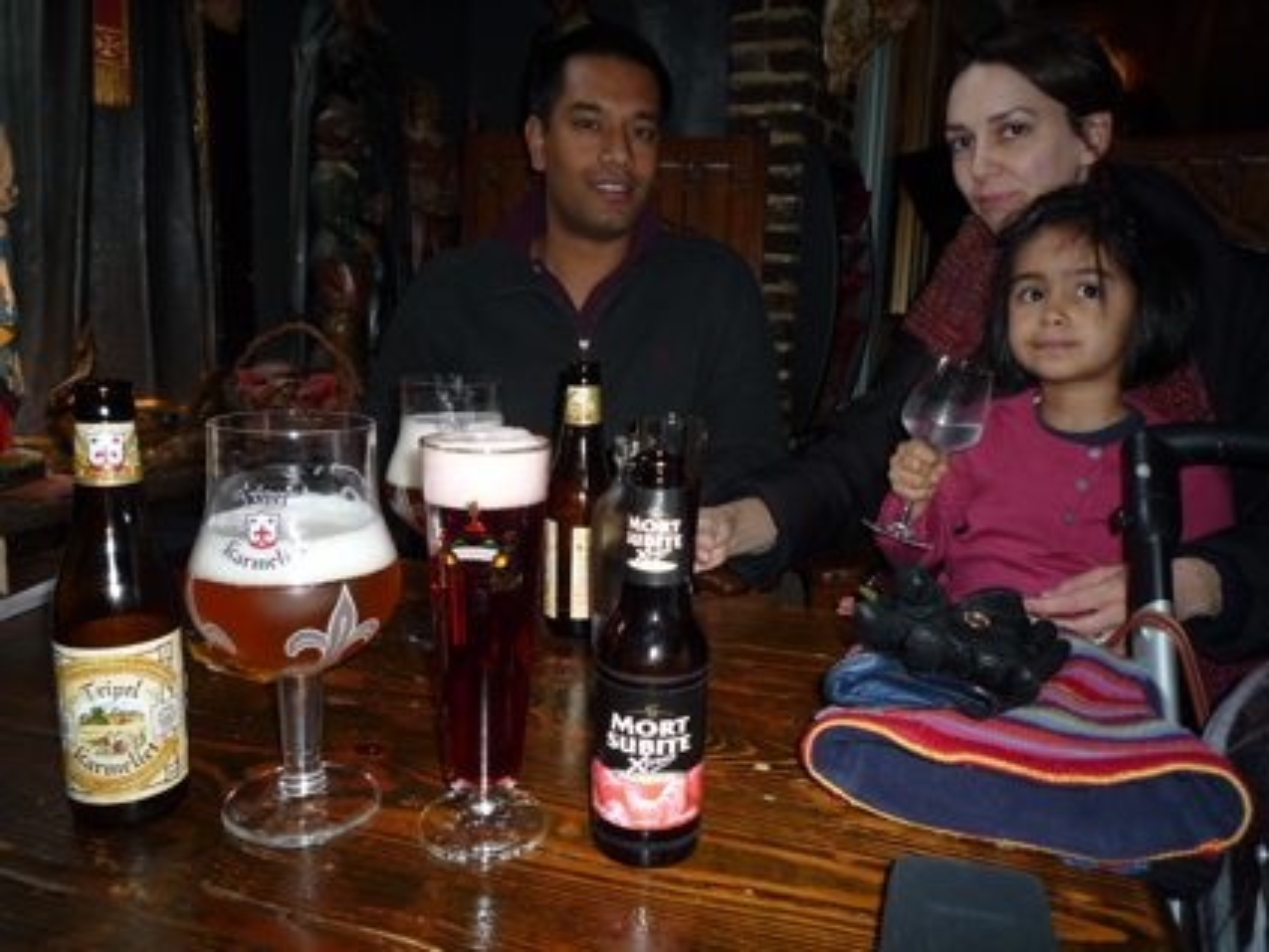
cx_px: 634
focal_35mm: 25
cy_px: 476
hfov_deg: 69.4
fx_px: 917
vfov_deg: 54.9
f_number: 2.8
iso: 100
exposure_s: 1/30
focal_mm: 4.4
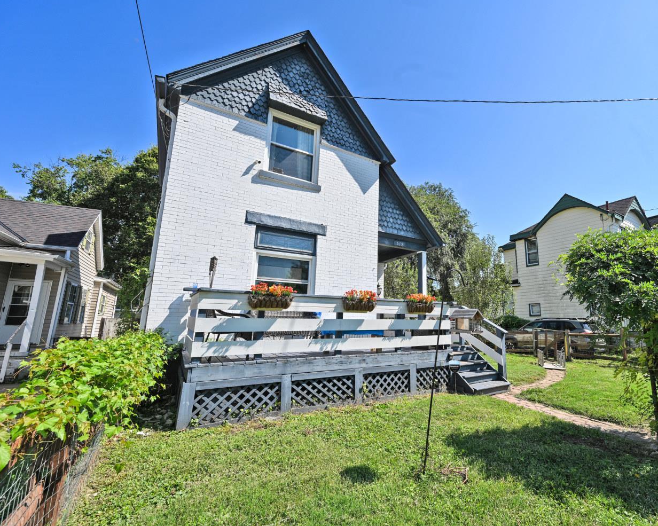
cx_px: 393
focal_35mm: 16
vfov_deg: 80.4
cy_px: 263
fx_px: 312
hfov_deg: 92.0
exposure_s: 1/400
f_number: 7.1
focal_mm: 14
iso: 100
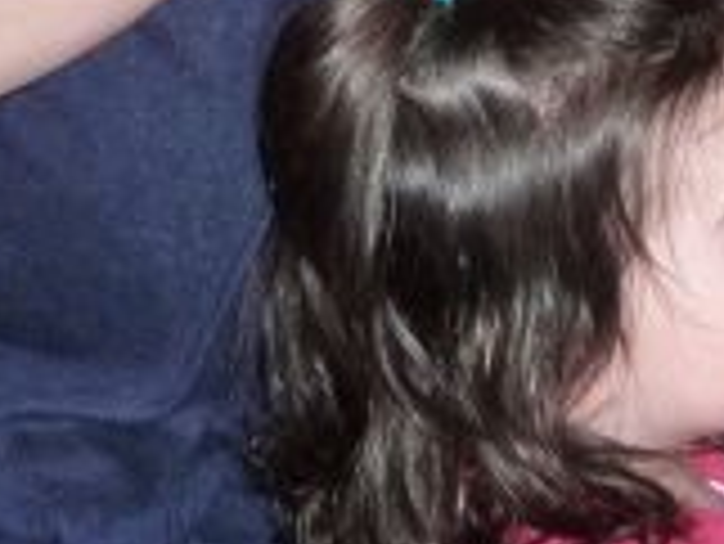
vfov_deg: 11.0
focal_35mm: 124
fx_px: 2595
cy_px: -517
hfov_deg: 15.4
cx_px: 818
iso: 160
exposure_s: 1/60
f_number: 3.3
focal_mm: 4.1
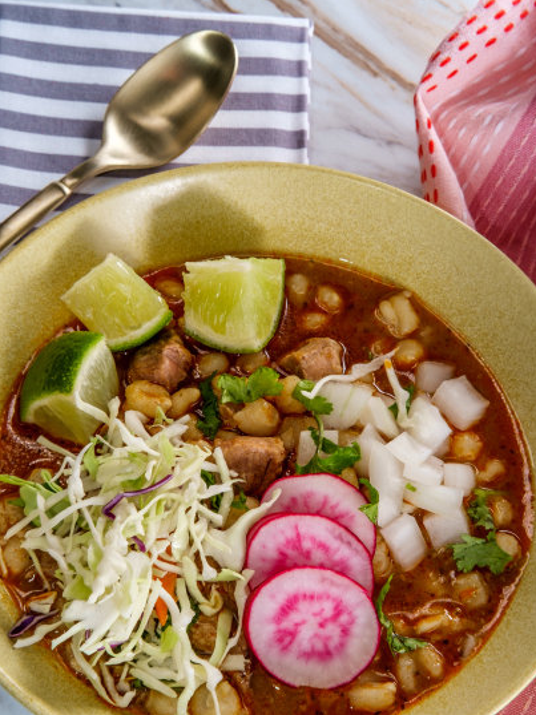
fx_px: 1198
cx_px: 270
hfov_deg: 25.2
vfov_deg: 33.2
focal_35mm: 58
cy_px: 392
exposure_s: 1/125
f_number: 16
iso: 200
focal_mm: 35
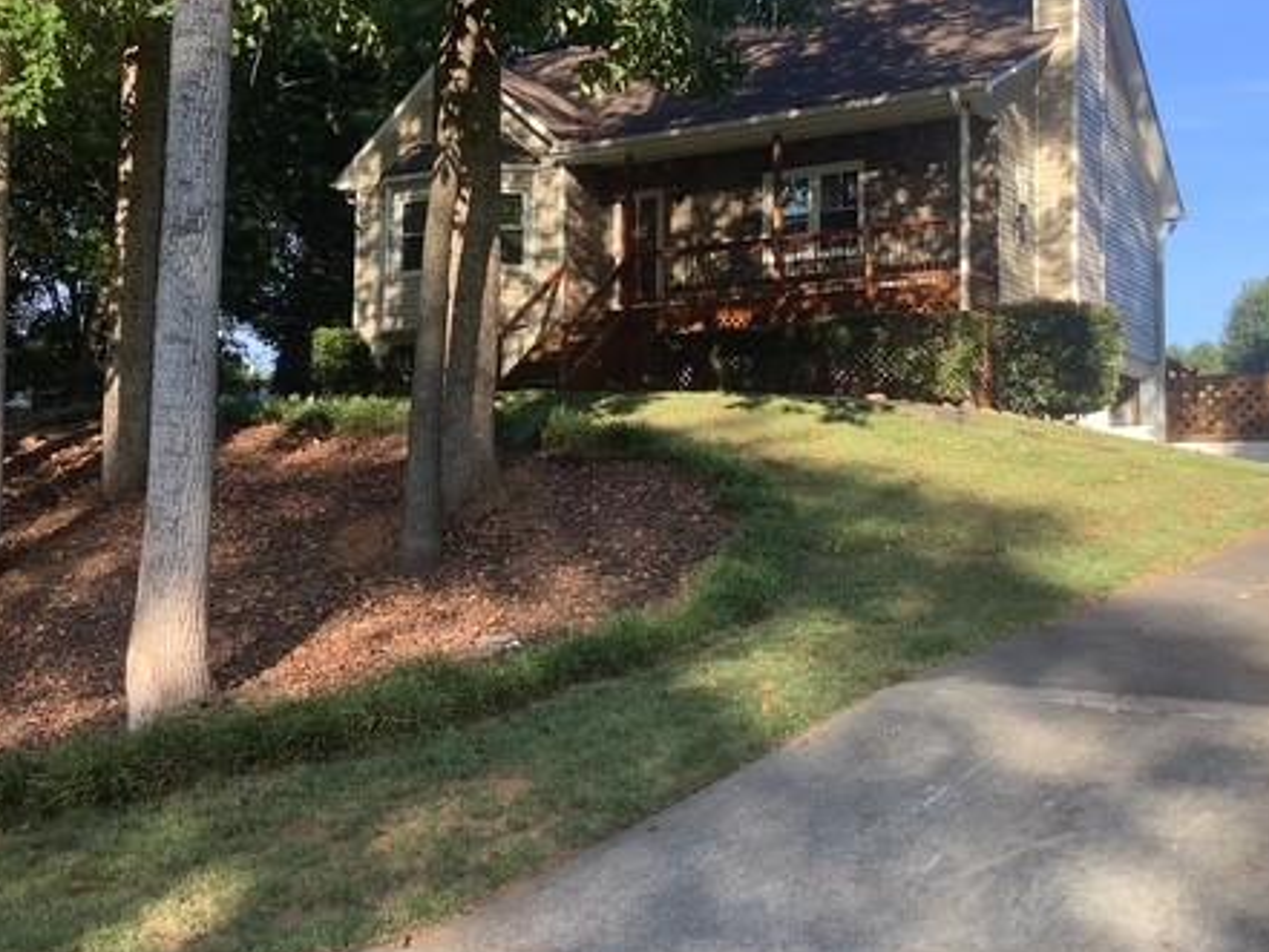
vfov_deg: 32.1
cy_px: 391
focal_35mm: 45
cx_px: 532
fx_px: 1650
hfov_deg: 41.9
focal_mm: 3.3
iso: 25
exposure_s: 1/138
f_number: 2.4
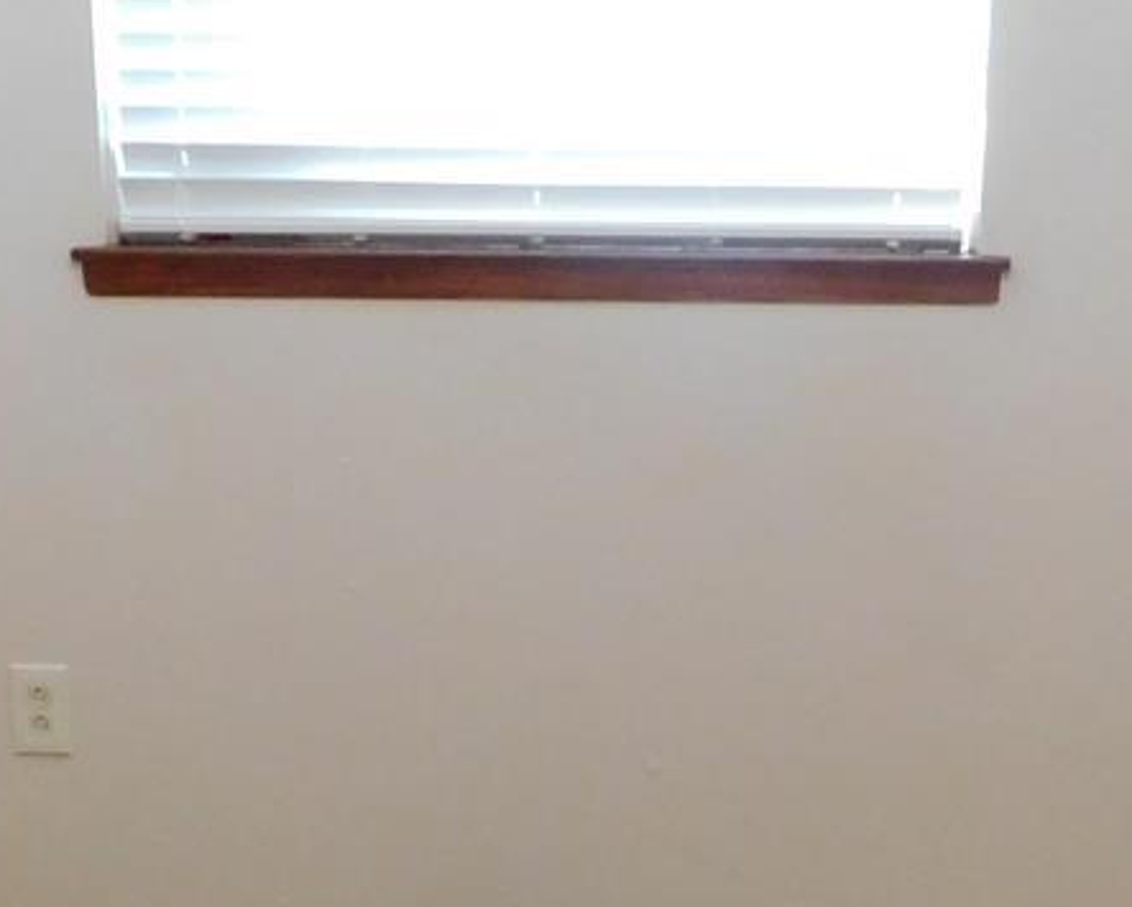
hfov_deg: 23.5
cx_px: 662
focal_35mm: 81
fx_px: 2716
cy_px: 989
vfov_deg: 18.3
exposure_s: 1/30
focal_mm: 4
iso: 400
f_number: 3
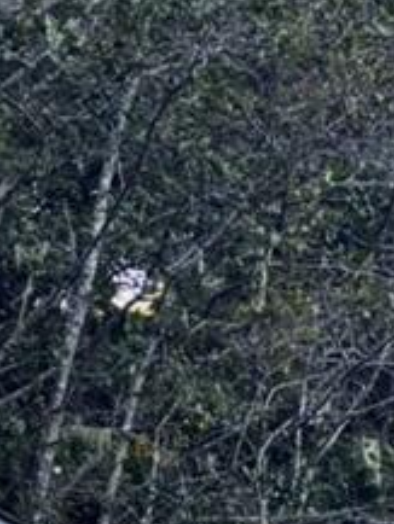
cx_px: 874
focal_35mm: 180
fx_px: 2729
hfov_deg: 7.8
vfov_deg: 9.4
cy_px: 1405
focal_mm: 5.96
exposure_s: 1/175
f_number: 1.6
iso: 40
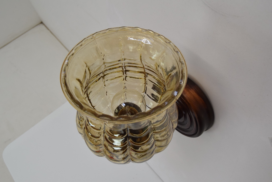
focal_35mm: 36
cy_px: 91
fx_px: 272
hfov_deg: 53.1
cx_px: 136
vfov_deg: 36.9
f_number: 8
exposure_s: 1/250
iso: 1600
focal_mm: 24
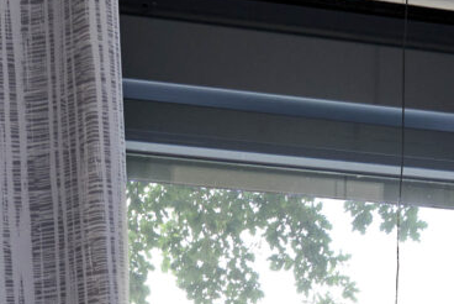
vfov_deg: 9.3
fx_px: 1754
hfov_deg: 14.7
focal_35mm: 139
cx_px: 326
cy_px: 604
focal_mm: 20
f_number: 5.6
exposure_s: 1/13
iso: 100
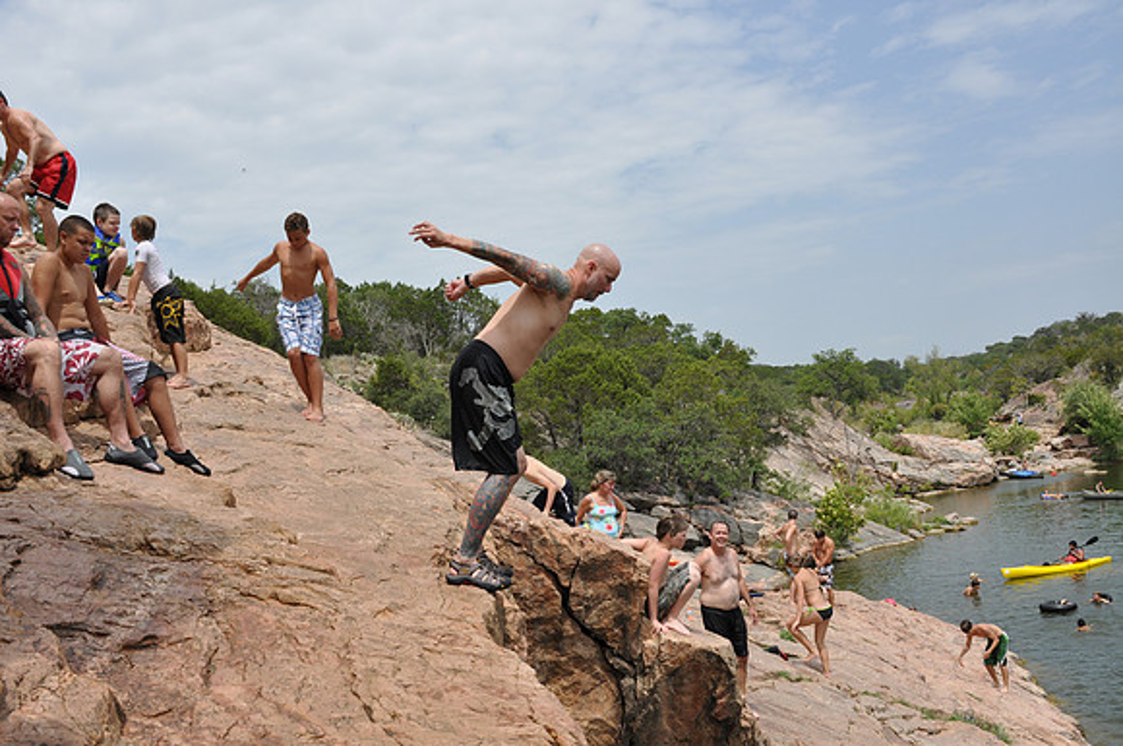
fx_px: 1121
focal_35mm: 36
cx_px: 562
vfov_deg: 36.8
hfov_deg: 53.2
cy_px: 373
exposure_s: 1/640
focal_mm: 24
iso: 200
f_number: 8
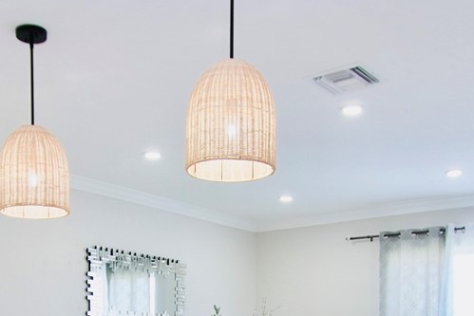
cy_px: 393
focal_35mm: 51
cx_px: 198
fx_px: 672
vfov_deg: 23.8
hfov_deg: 38.8
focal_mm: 10
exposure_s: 1/60
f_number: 4
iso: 250
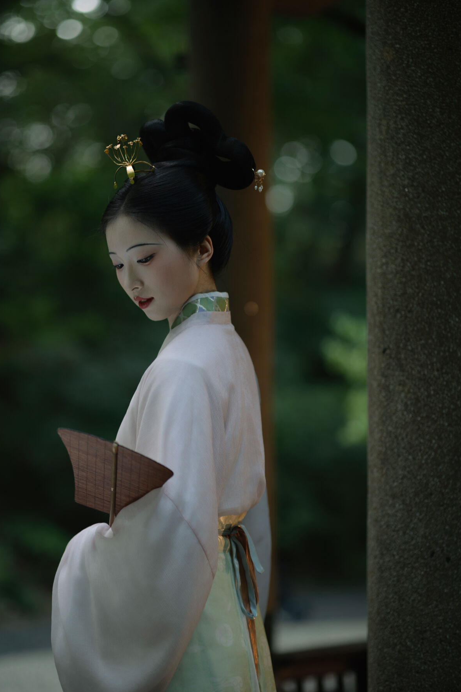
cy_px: 343
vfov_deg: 23.6
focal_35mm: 86
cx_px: 231
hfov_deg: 15.9
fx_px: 1652
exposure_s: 1/40
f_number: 1.8
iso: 100
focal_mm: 85
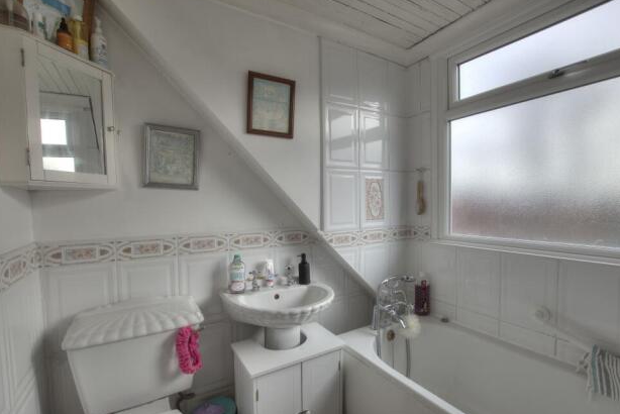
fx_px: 276
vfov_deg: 73.8
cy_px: 210
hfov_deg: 96.6
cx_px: 325
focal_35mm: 16
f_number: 8
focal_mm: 10
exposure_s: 1/80
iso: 400
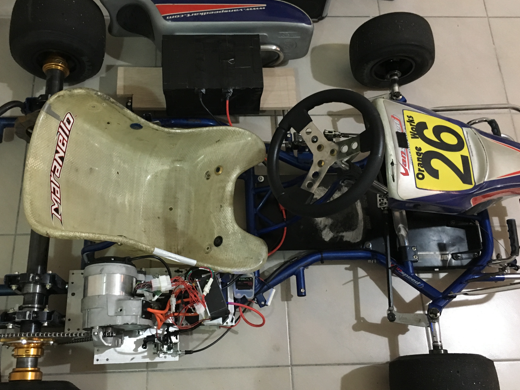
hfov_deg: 53.9
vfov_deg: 41.8
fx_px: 511
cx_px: 242
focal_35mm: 34
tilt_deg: -70.1
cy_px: 199
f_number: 2.2
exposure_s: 1/15
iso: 400
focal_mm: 4.15
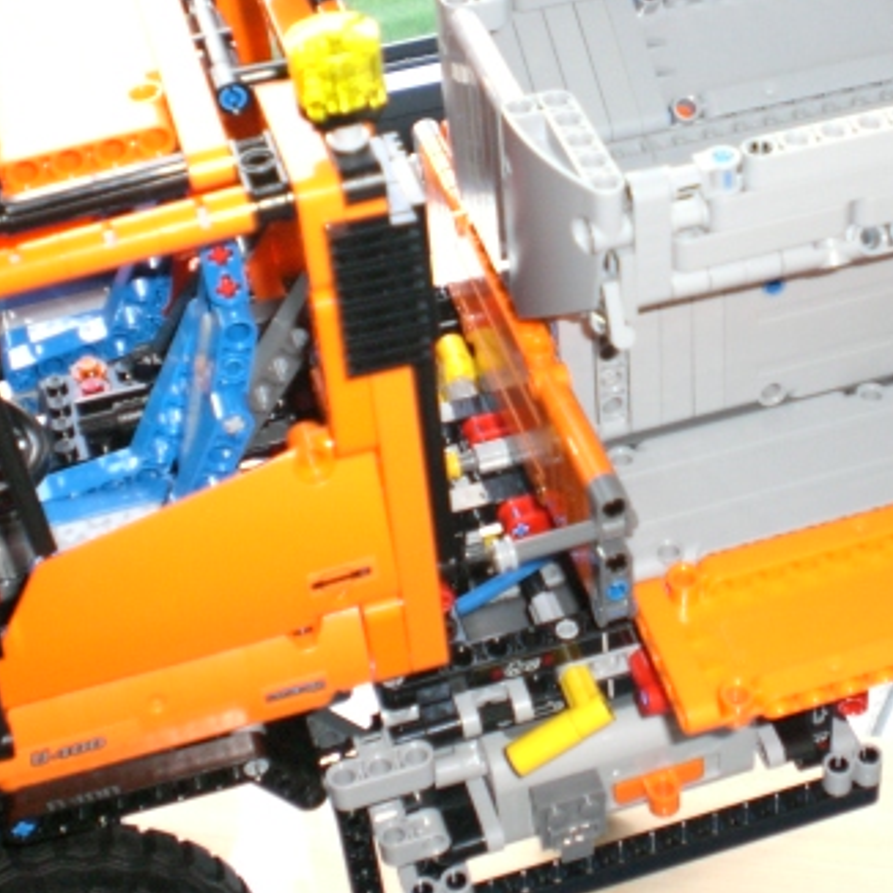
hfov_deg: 25.6
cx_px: 726
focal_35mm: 66
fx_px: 1926
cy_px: 266
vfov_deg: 25.9
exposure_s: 1/60
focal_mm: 6.3
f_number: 3.1
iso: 200
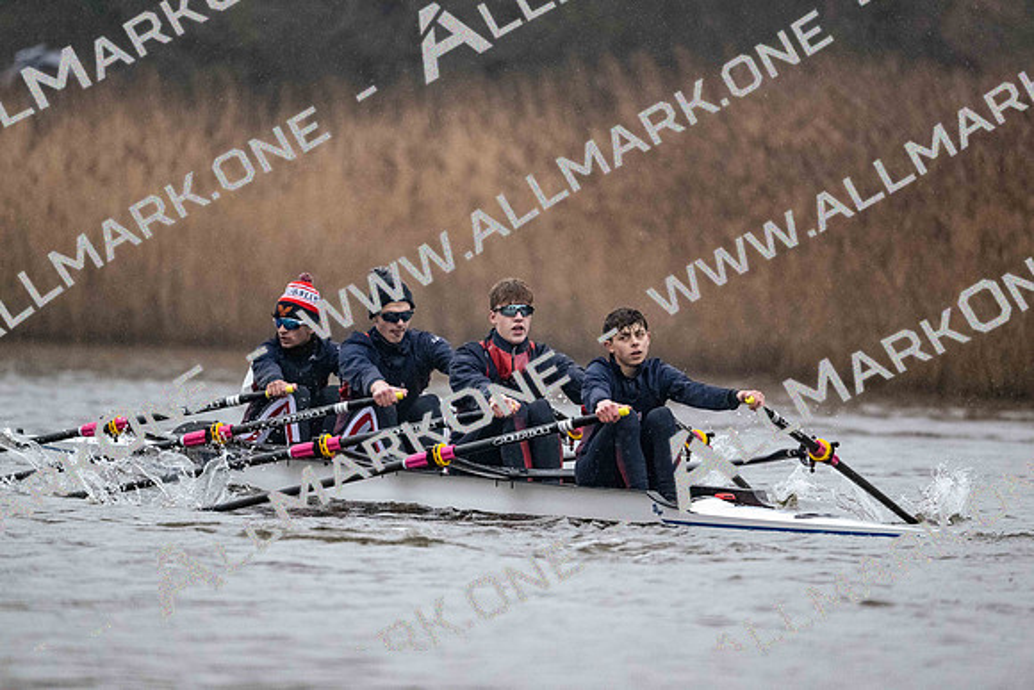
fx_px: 11491
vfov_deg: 3.4
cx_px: 517
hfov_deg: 5.2
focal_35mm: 400
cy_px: 345
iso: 6400
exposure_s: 1/1600
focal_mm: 400
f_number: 4.5
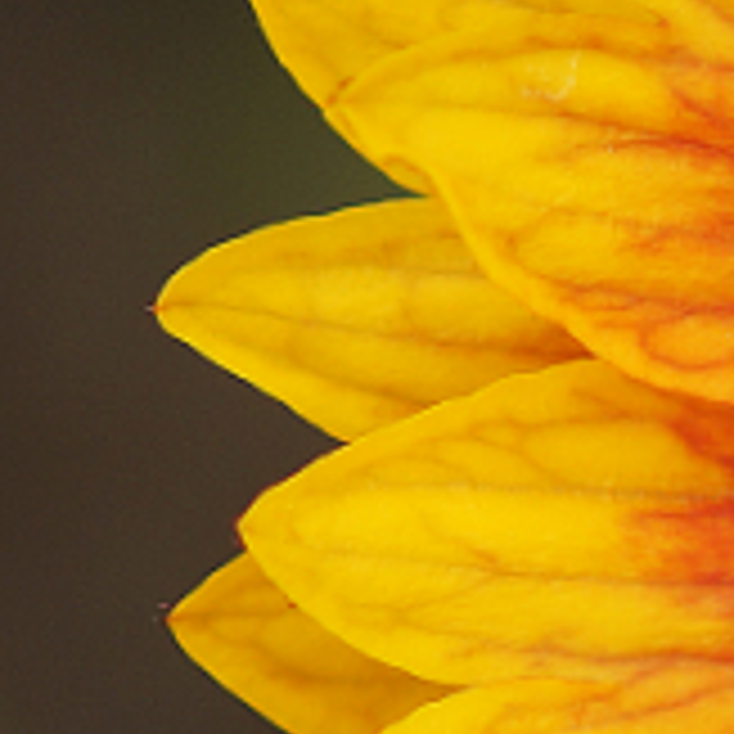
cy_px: 441
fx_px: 22502
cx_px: 1896
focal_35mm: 938
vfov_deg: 1.9
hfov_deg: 1.9
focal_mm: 100
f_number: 2.8
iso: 125
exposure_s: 1/160
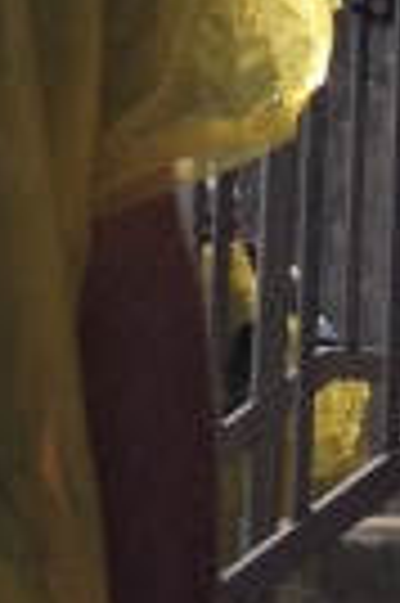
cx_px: 229
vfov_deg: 6.9
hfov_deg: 4.7
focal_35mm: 290
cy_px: -576
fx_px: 4845
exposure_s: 1/2208
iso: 50
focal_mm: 4.28
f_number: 2.4
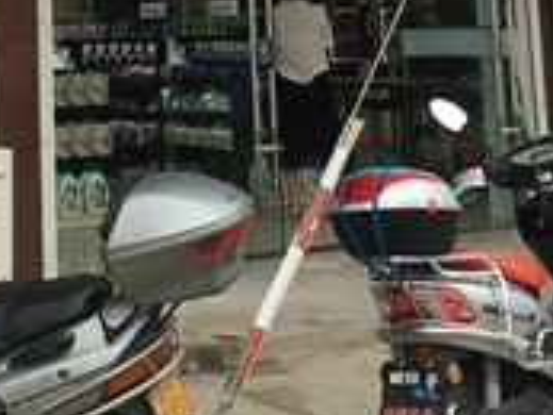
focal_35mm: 106
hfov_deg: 18.3
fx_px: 1695
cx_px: 96
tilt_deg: +10.2
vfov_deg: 13.1
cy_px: -239
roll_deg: +0.7
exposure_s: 1/217
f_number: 2.2
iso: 25
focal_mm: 4.15
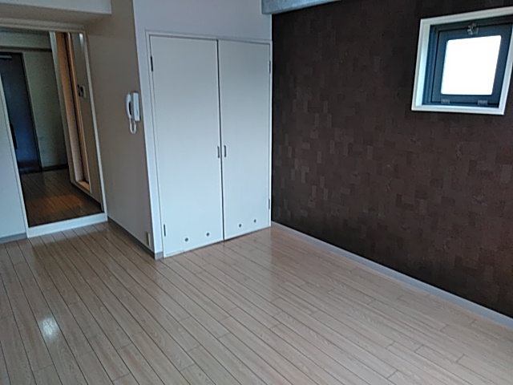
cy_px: 192
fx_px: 400
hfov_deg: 65.3
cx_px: 256
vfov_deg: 51.4
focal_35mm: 27
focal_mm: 3.46
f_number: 2.2
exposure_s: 1/30
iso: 72
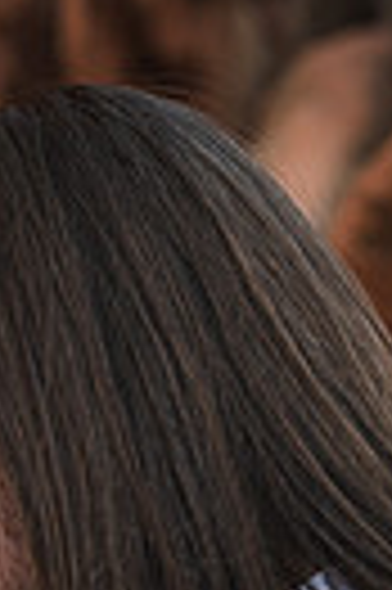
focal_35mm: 172
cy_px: 887
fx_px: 2817
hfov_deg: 7.8
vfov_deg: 11.5
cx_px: -205
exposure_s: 1/200
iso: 250
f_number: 4
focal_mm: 50
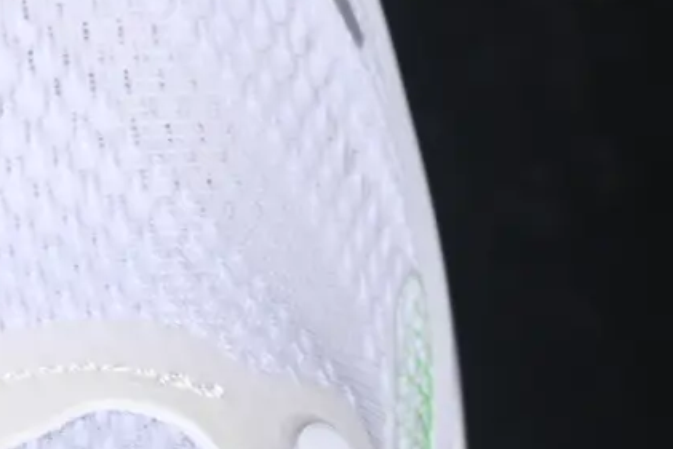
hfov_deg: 7.2
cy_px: 196
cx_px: -120
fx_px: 5329
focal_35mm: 285
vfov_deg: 4.8
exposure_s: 1/80
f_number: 7.1
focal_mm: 50
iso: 160
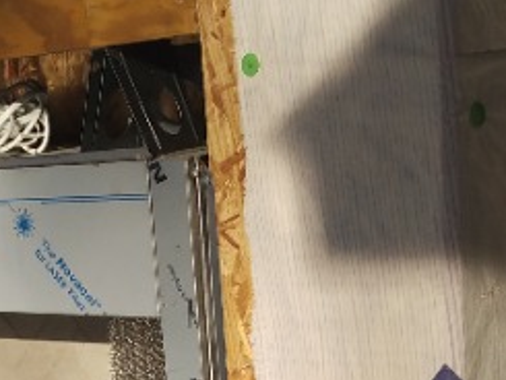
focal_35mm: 75
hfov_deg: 25.8
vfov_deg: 17.2
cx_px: 149
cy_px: 609
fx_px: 1097
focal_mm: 3.54
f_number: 2
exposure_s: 1/414
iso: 100
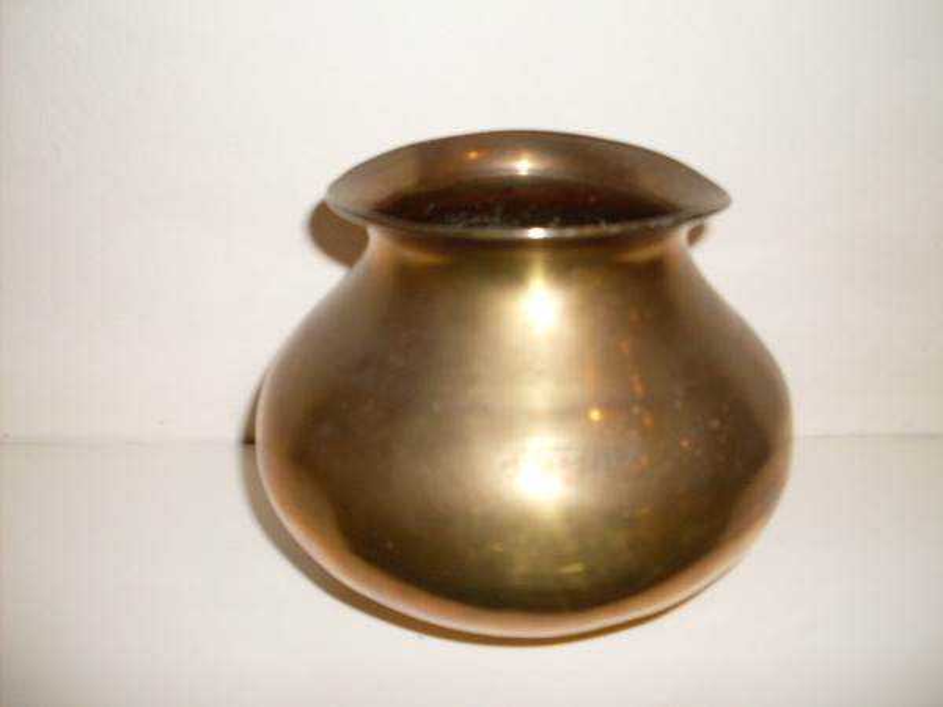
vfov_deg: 37.7
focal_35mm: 38
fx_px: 1035
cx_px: 472
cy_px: 354
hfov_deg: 49.0
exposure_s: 1/45
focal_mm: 6.3
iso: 100
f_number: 2.8
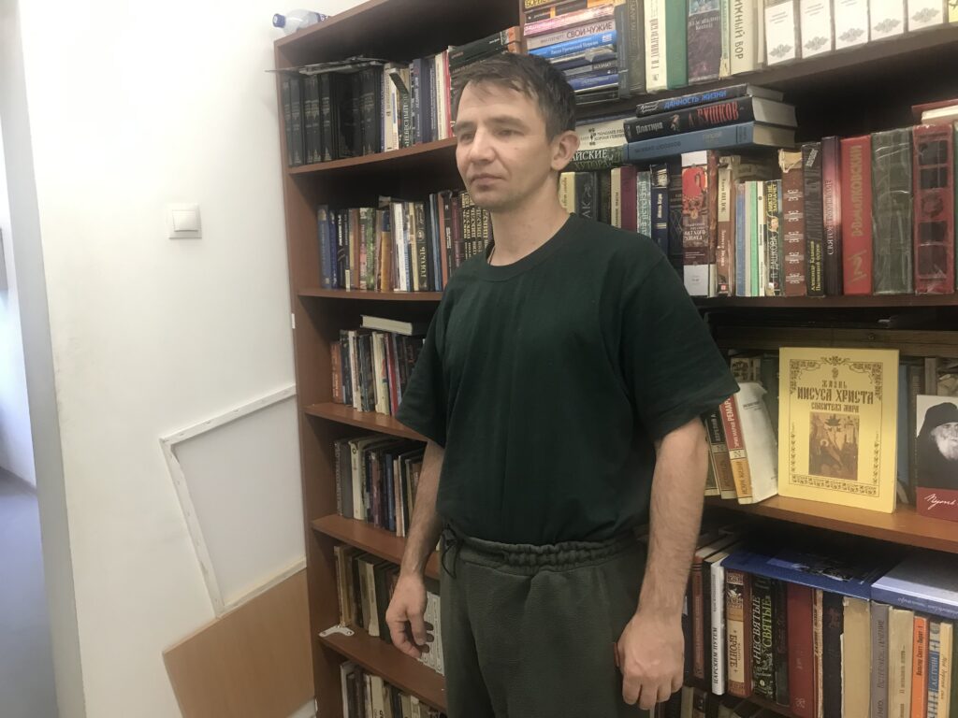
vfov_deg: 49.7
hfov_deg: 63.4
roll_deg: +2.6
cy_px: 359
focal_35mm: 28
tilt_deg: -6.9
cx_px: 479
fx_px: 775
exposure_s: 1/17
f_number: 1.8
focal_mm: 3.99
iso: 64
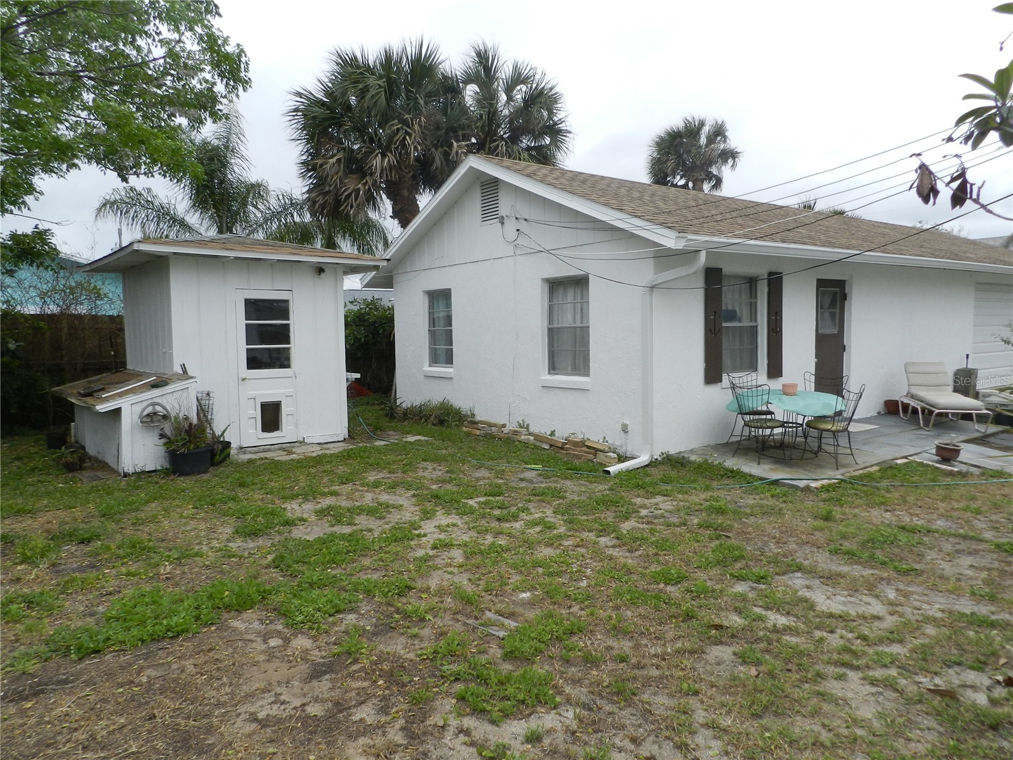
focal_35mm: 23
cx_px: 506
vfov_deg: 58.9
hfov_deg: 73.9
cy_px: 380
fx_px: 673
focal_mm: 4
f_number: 4
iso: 160
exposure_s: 1/1000
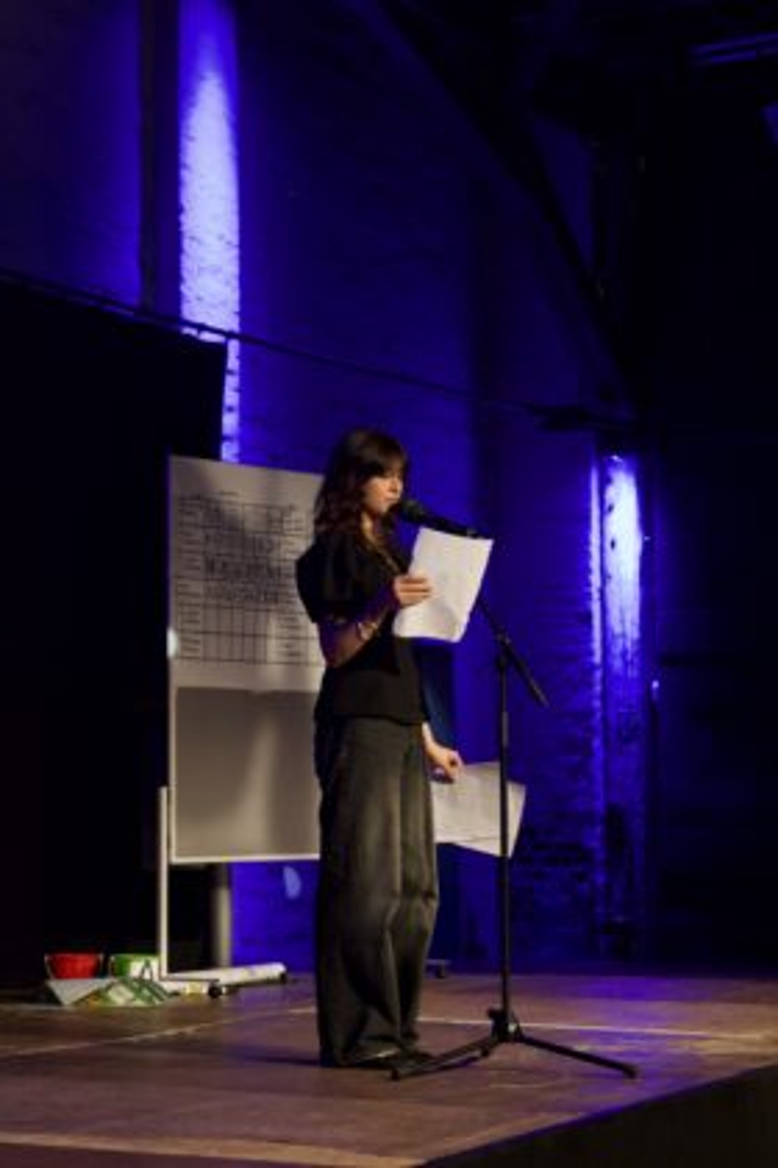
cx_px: 389
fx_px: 2674
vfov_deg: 24.6
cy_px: 584
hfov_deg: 16.6
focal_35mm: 82
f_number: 5.6
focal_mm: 55
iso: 2000
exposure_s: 1/30
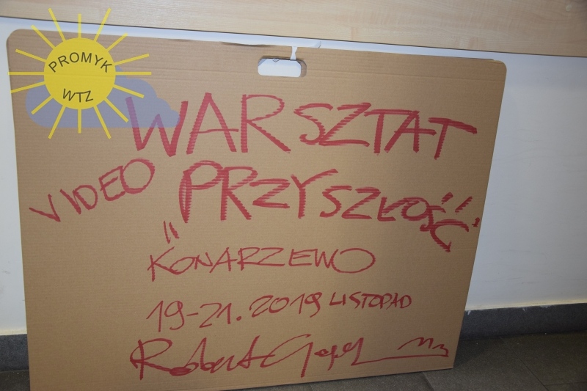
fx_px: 538
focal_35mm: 33
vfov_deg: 40.0
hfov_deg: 57.2
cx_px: 294
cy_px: 196
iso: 800
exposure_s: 1/60
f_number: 4
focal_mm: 22
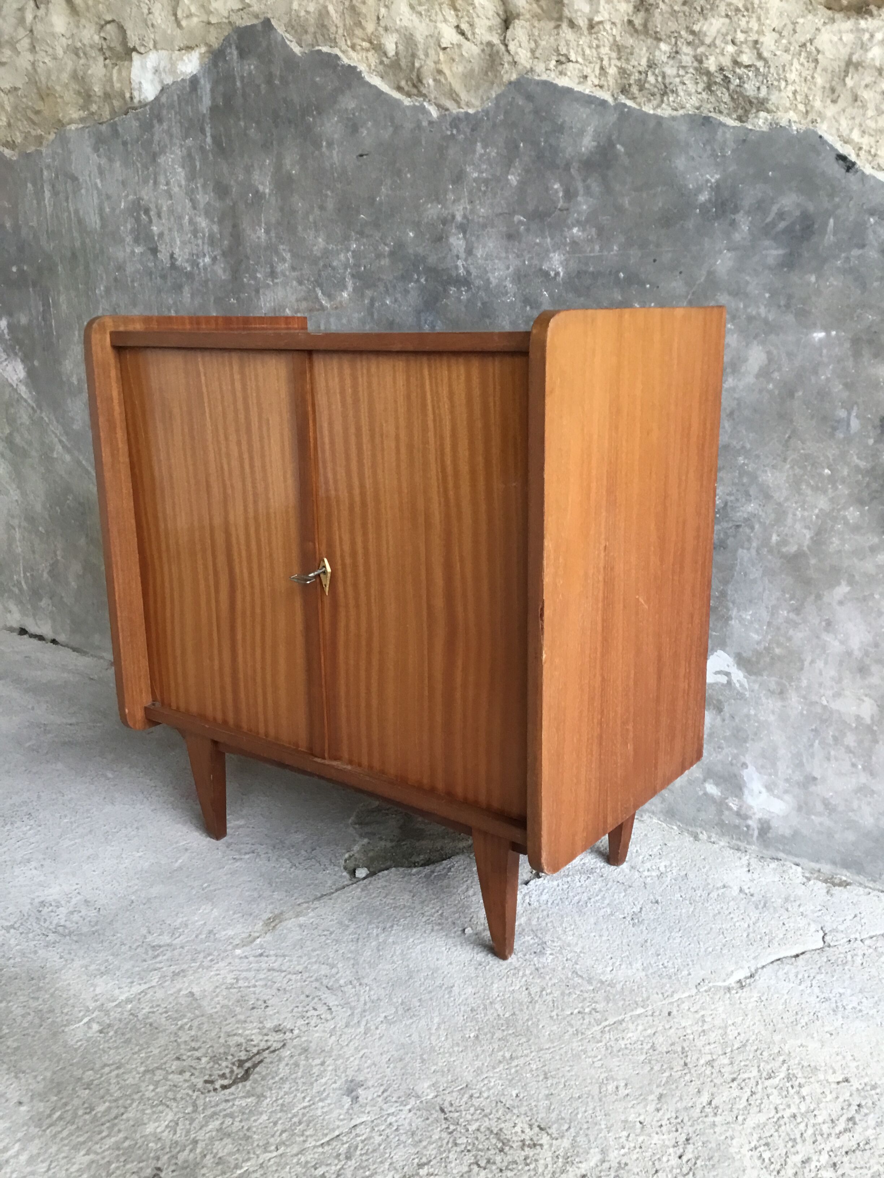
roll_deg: +2.8
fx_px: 1056
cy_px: 589
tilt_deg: -14.8
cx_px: 442
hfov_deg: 45.4
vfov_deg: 58.4
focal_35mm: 31
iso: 100
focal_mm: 3.3
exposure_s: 1/33
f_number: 2.4
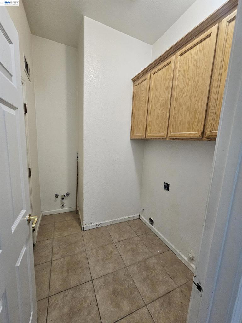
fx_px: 121
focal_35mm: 13
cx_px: 121
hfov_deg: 89.9
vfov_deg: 106.2
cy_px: 162
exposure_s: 1/60
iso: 200
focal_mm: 2.2
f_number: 2.2
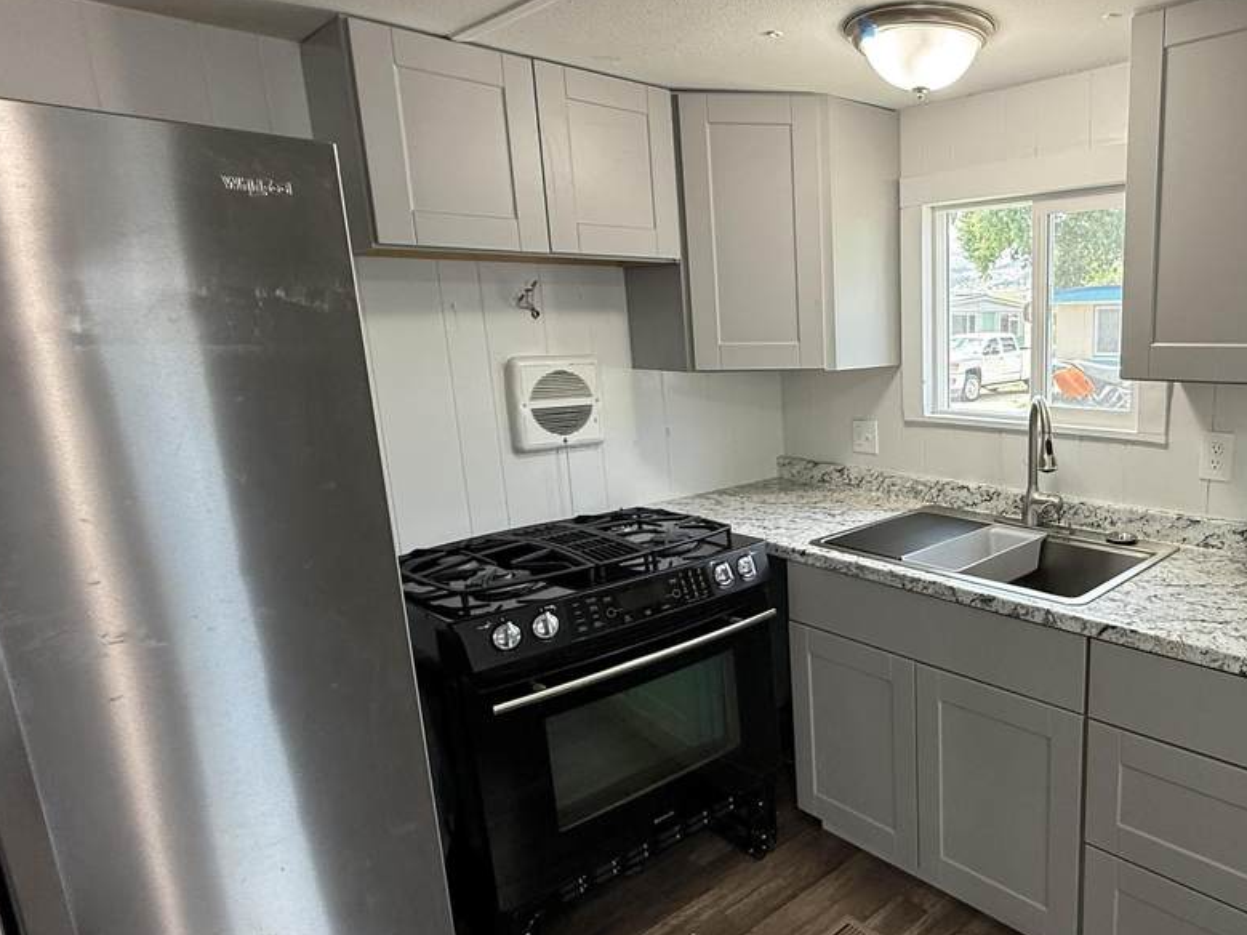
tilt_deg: -11.4
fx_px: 828
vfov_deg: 58.8
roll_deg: +0.7
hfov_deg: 69.2
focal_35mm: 23
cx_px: 930
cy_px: 492
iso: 125
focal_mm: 2.22
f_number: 2.2
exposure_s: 1/120
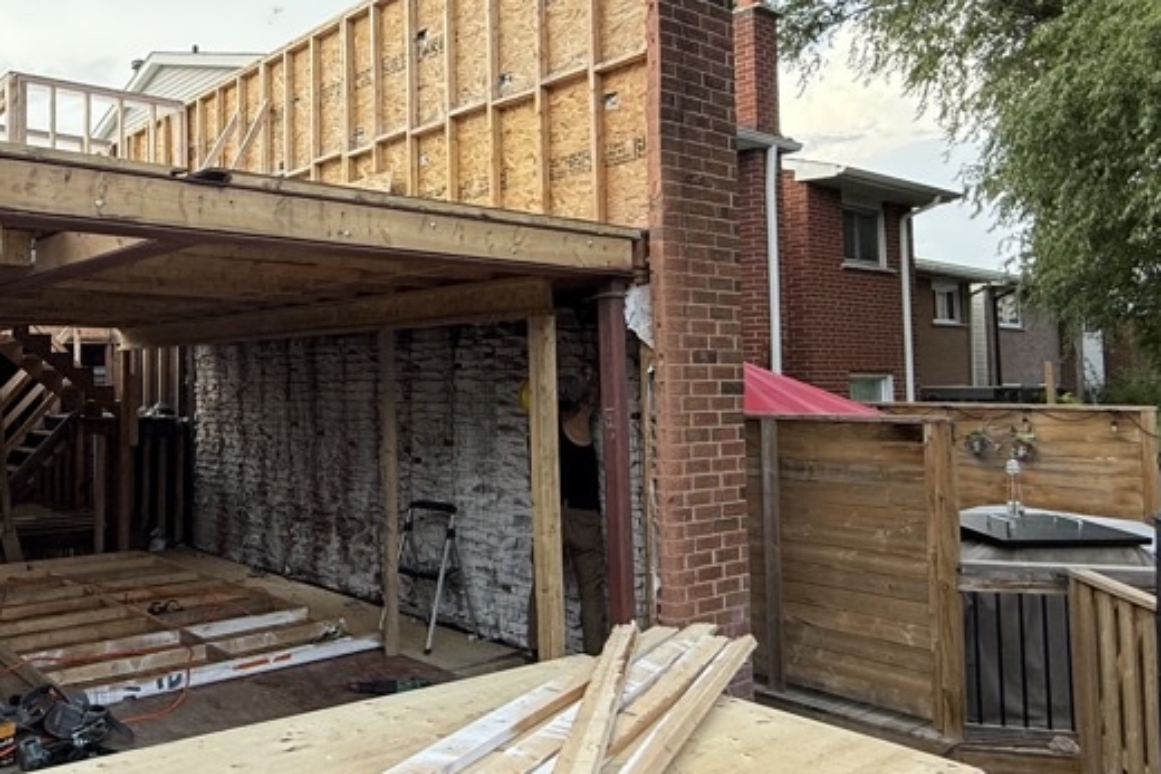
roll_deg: +0.2
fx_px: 903
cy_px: 344
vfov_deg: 46.3
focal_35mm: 28
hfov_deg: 58.9
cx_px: 188
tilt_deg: +2.7
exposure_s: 1/333
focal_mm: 2.22
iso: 64
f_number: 2.2
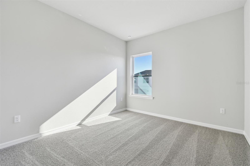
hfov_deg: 100.4
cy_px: 83
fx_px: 104
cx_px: 125
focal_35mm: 15
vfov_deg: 77.3
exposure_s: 1/40
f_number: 7.1
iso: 100
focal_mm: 10
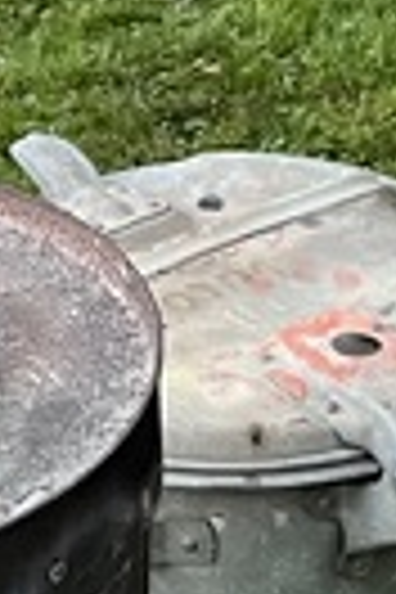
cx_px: 9
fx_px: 3448
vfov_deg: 9.8
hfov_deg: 6.6
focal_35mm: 209
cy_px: 9
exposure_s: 1/60
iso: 160
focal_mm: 5.1
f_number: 1.6
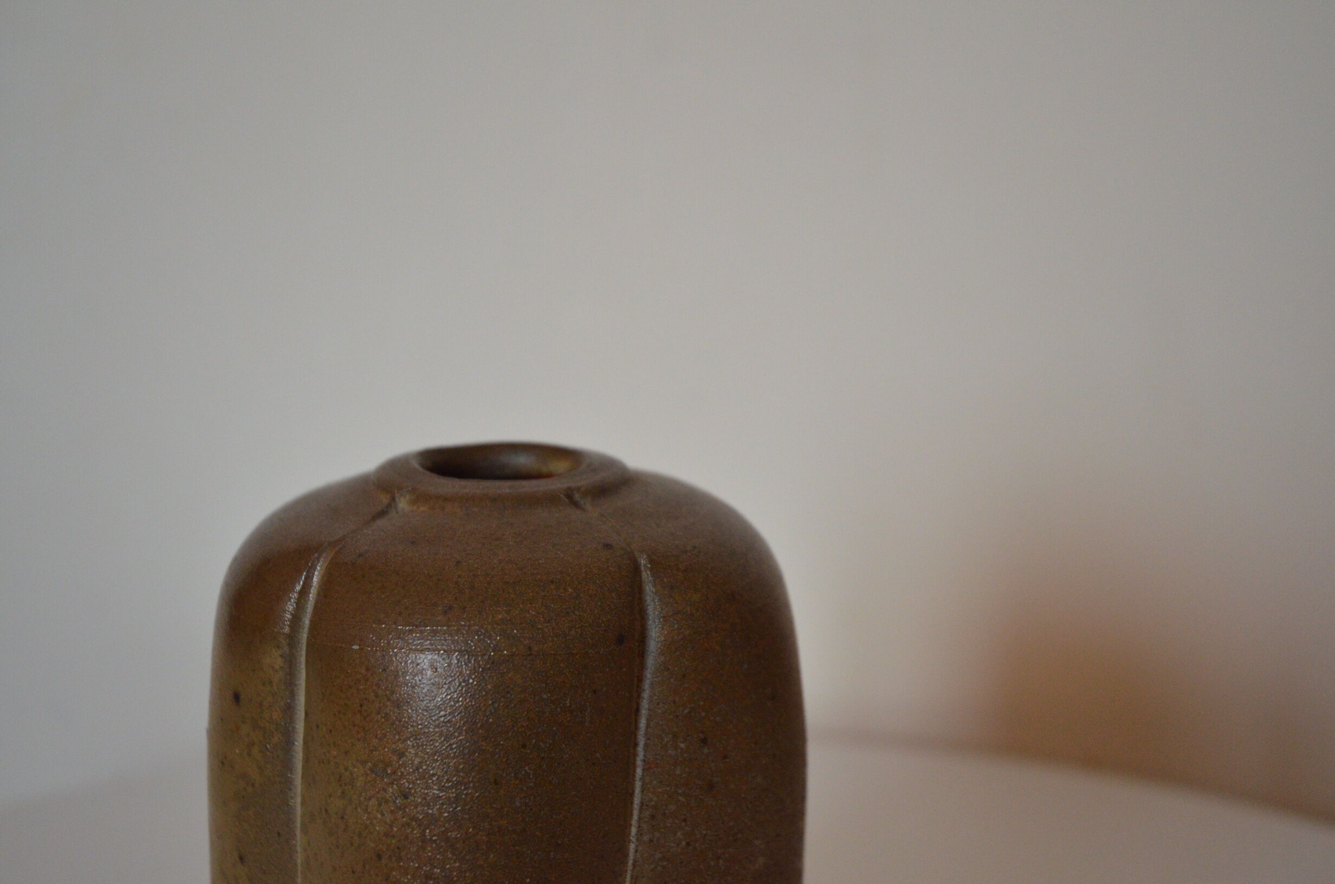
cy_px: 442
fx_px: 2775
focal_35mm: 75
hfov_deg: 27.0
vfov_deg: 18.1
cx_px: 668
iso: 2000
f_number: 5
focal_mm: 50
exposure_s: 1/100
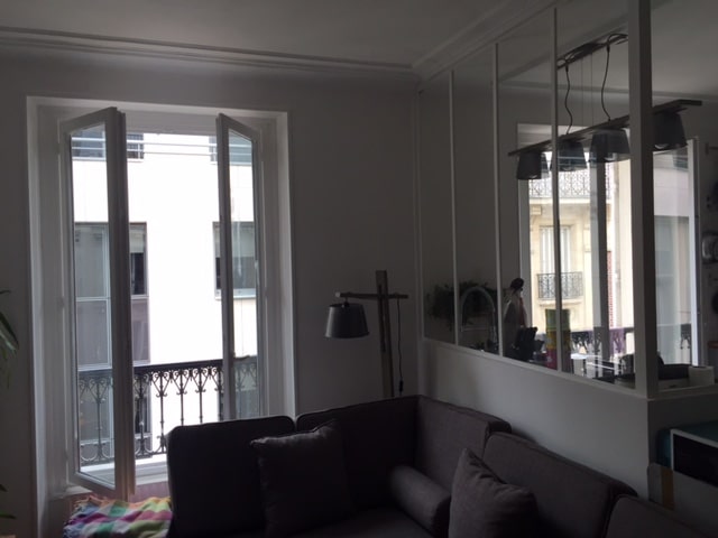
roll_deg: +0.6
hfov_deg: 61.7
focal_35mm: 29
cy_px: 269
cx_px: 359
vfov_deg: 48.2
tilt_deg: +0.5
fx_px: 602
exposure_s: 1/100
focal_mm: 4.15
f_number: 2.2
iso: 50
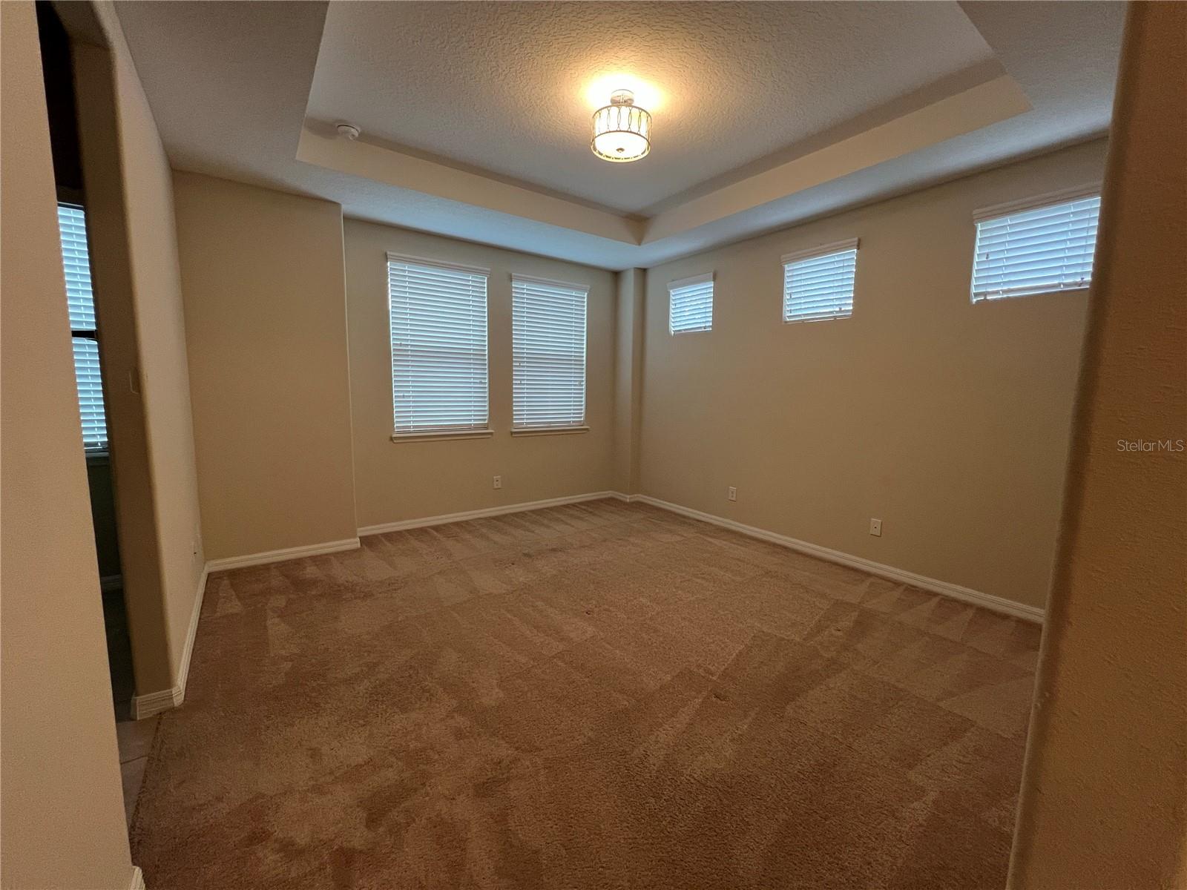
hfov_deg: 106.2
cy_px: 445
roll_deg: -1.2
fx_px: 446
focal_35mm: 13
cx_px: 594
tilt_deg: -7.2
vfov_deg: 89.9
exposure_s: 1/60
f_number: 1.8
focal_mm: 1.57
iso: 200
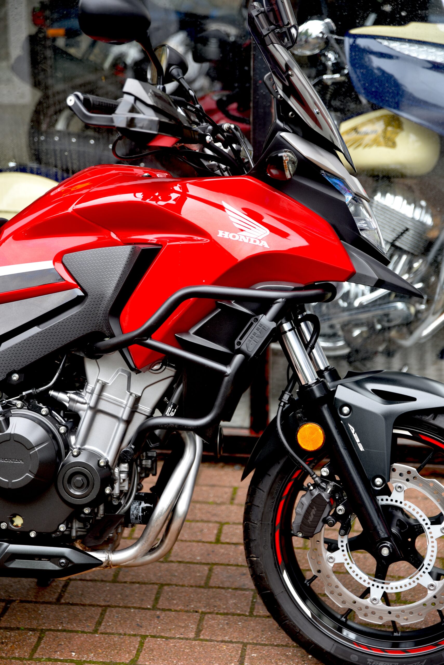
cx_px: 222
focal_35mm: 70
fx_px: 1294
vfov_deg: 28.8
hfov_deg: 19.5
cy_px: 332
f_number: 2.8
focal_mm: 70
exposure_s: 1/40
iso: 100
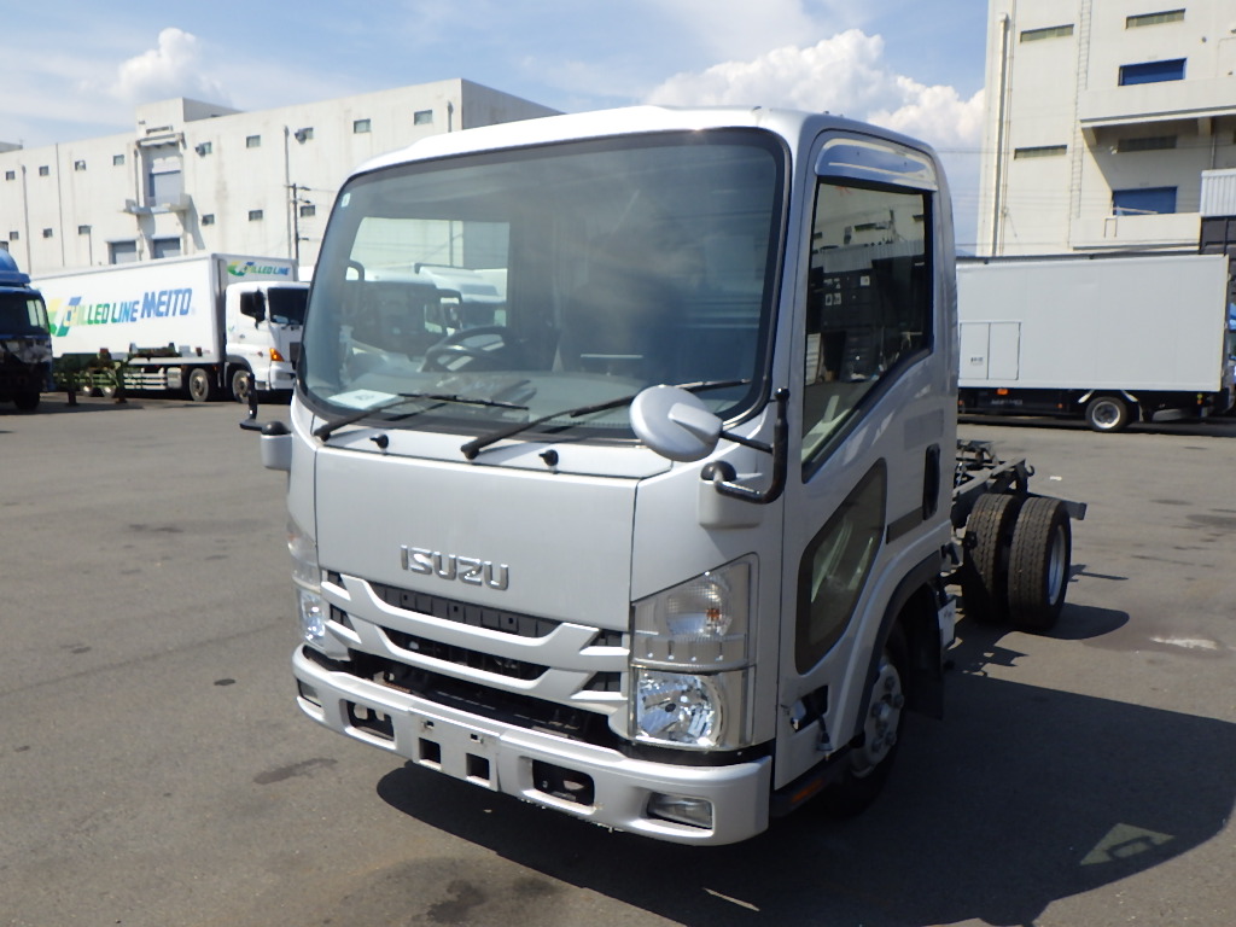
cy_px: 464
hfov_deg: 63.4
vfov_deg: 49.7
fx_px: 1000
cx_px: 618
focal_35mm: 28
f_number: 4.2
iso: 125
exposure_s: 1/1250
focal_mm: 5
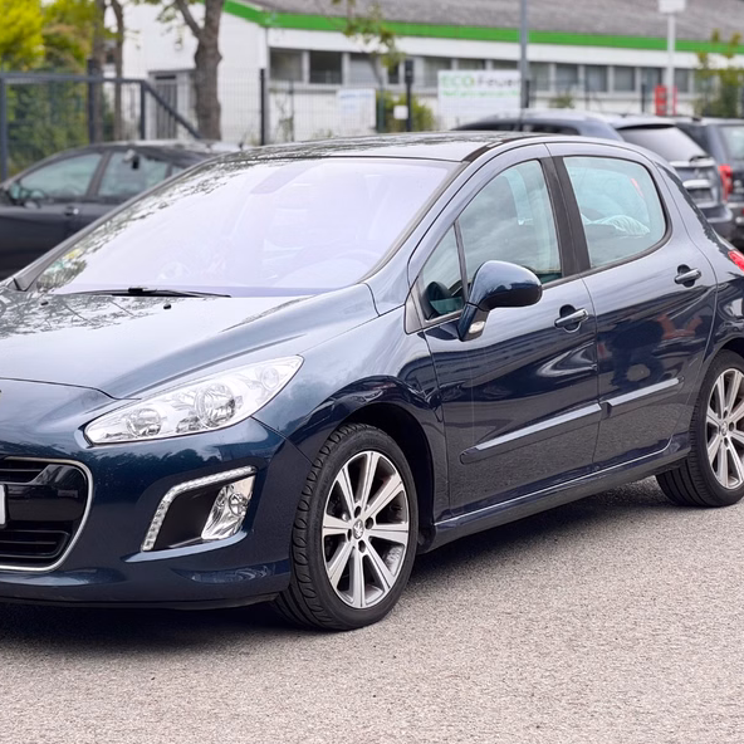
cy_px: 375
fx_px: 2237
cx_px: 295
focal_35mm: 92
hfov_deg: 18.9
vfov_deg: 18.9
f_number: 2.8
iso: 25
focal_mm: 9
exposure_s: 1/219
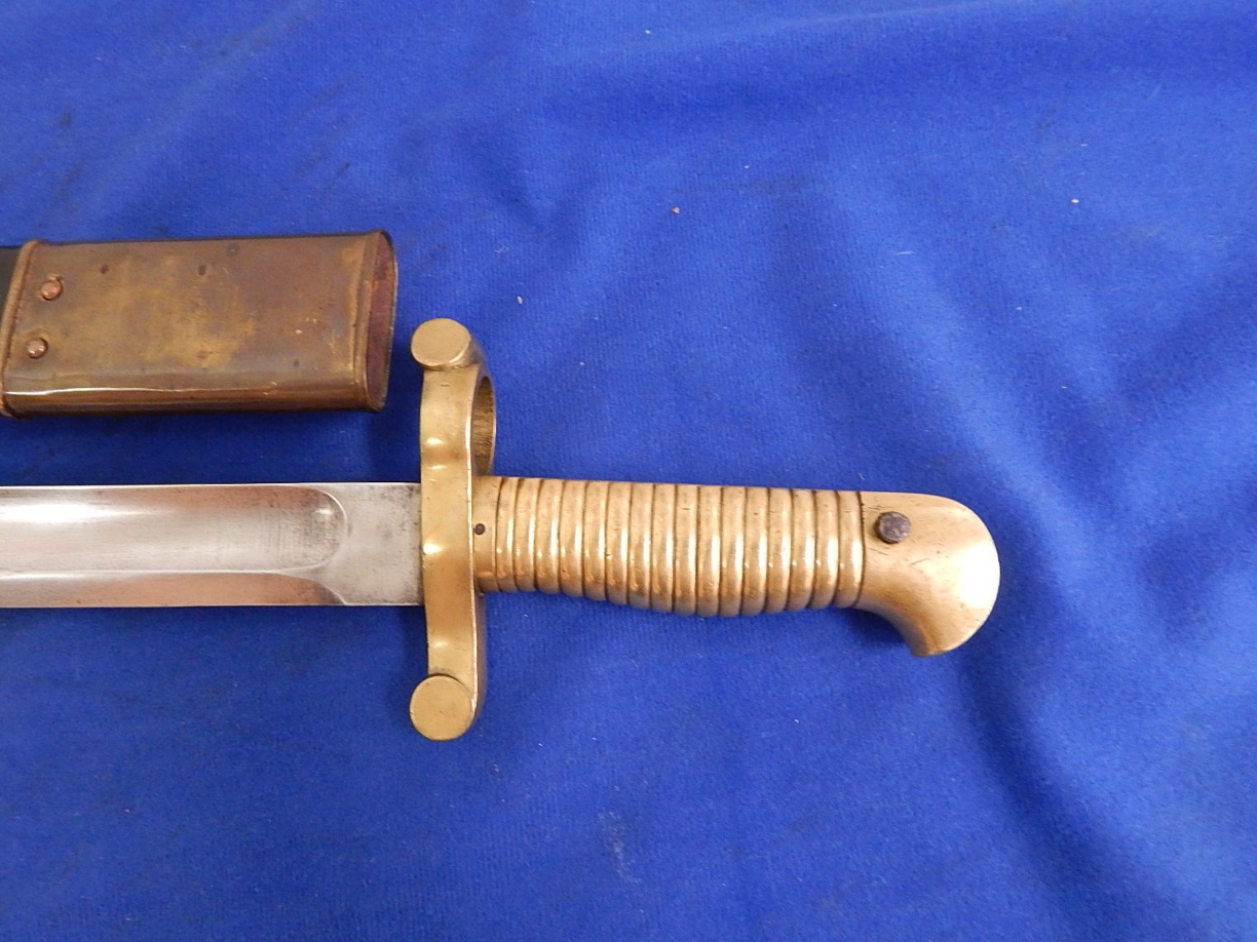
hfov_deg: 73.9
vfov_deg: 58.9
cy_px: 479
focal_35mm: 23
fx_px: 835
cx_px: 604
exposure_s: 1/20
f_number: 3
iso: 400
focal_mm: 4
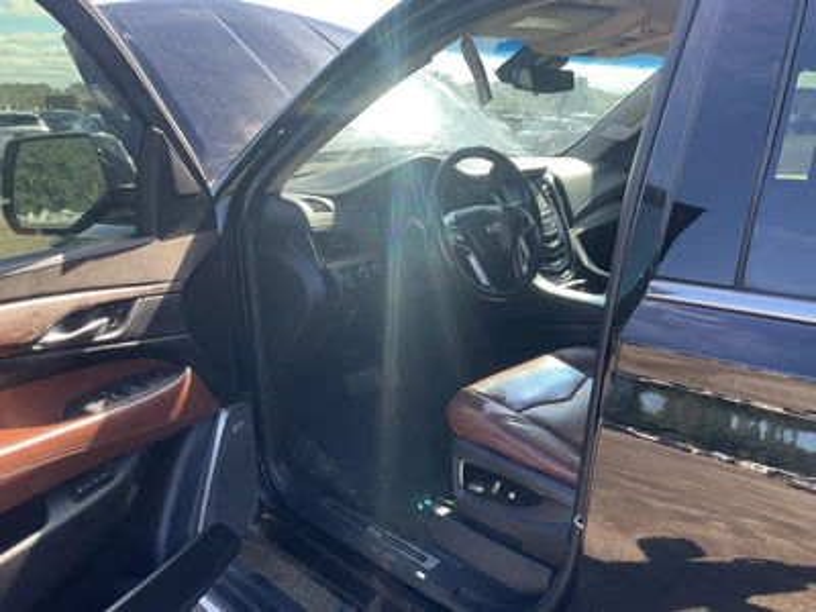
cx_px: 408
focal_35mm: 29
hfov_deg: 61.7
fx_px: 684
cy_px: 306
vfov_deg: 48.2
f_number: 1.8
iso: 20
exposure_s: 1/209
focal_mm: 3
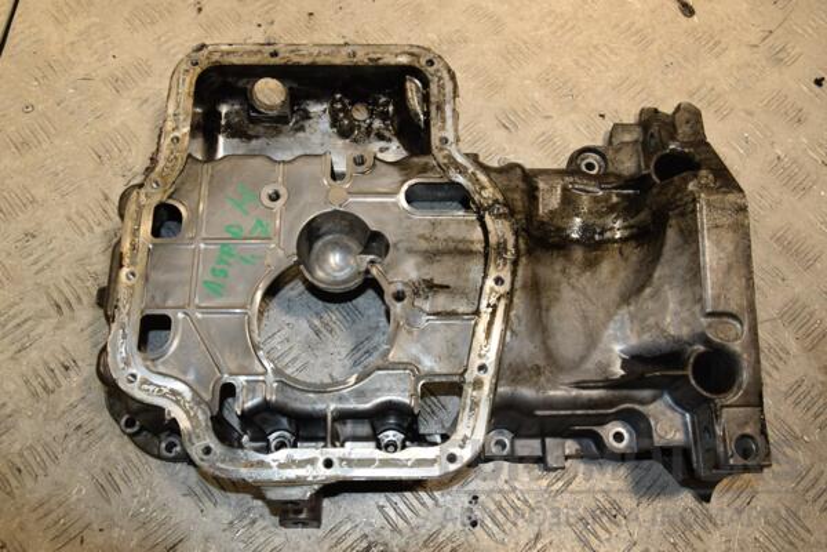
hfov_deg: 57.2
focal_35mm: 33
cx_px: 414
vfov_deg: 40.0
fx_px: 758
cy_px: 276
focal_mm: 22
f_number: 7.1
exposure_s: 1/200
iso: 800
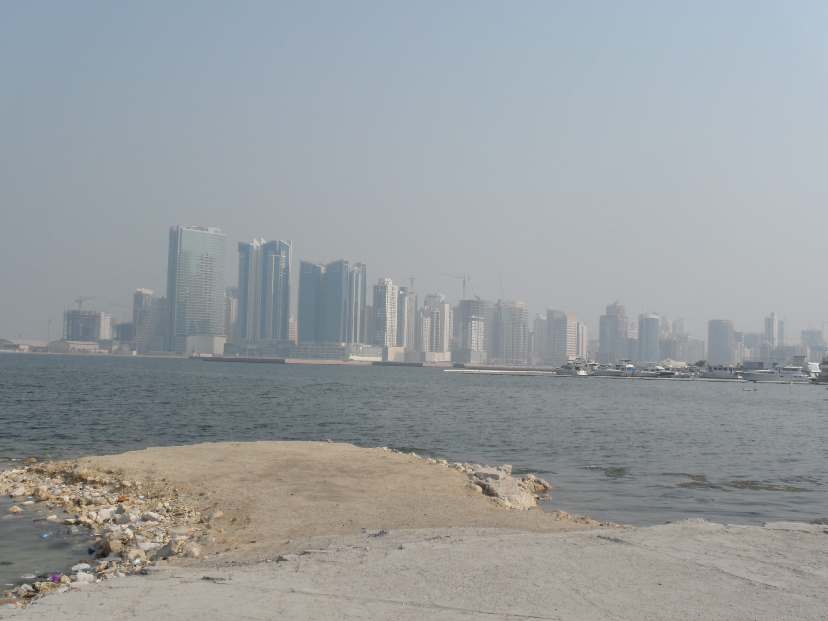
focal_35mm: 40
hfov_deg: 46.8
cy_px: 310
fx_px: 957
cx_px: 414
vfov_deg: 36.0
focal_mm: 6.5
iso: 80
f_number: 5.2
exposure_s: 1/750
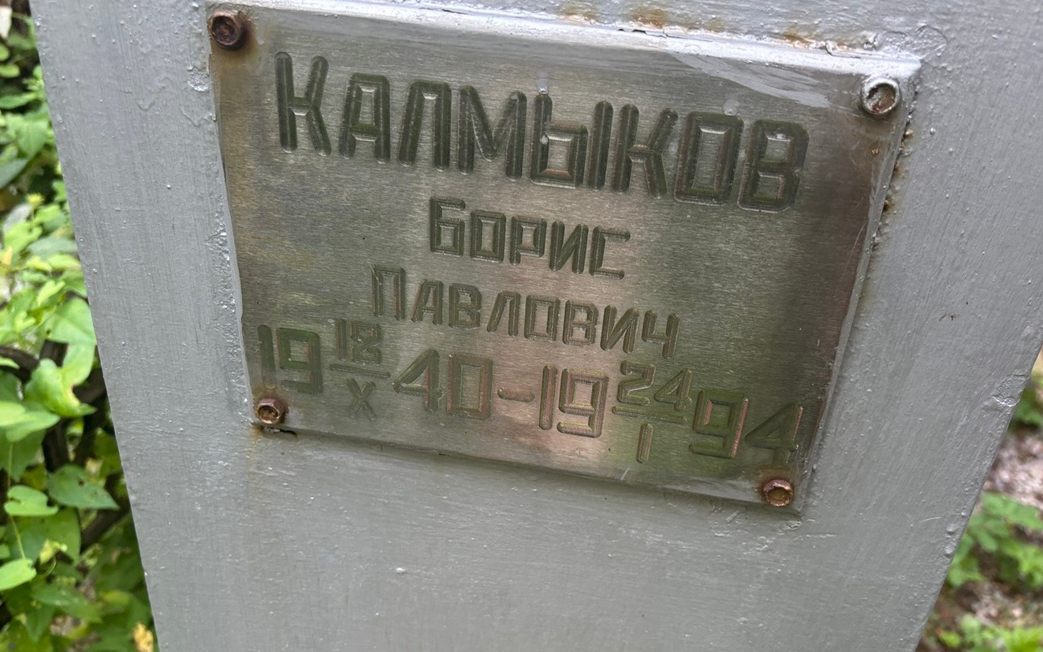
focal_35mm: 30
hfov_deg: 62.9
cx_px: 546
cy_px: 346
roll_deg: -8.5
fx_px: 853
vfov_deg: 41.8
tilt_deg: -26.6
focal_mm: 5.96
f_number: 1.6
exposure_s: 1/121
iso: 80
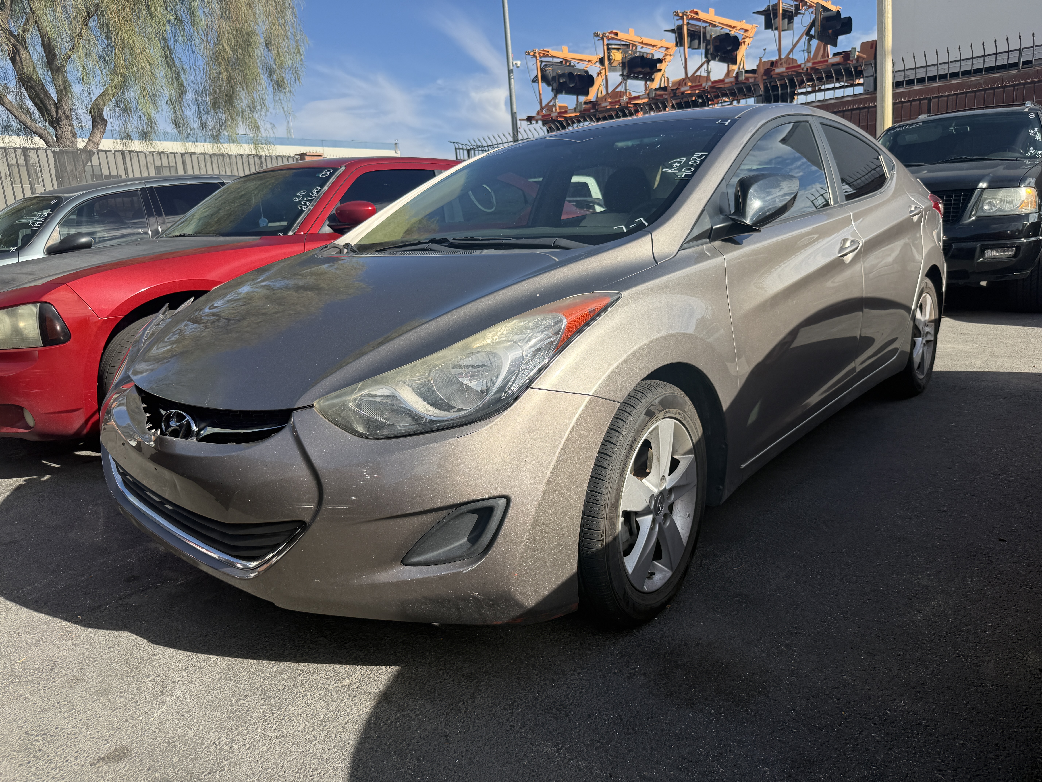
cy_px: 391
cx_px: 521
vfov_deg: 56.8
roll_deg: +4.2
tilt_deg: -11.1
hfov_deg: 71.6
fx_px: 722
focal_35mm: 24
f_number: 1.78
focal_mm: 6.76
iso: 80
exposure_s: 1/3584
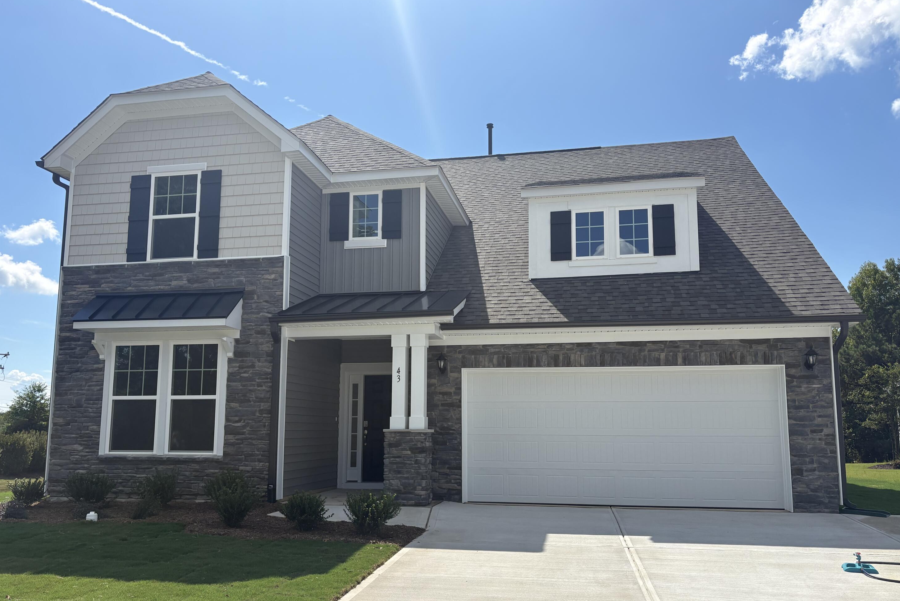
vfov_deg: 46.3
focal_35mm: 28
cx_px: 460
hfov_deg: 65.5
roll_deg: -0.4
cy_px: 341
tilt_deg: +7.3
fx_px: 700
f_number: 1.6
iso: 50
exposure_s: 1/4950
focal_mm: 5.96
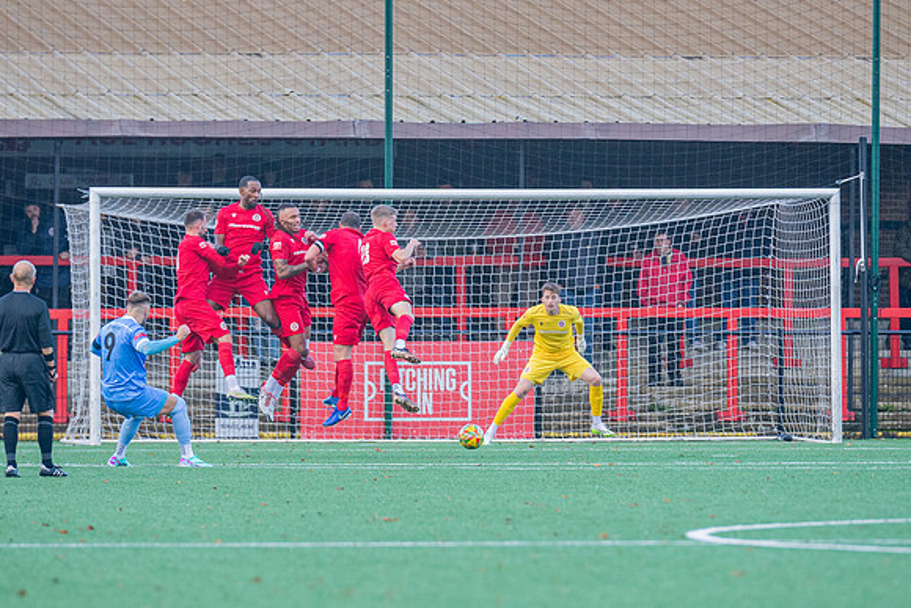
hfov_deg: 5.0
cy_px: 304
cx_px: 456
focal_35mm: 412
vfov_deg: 3.3
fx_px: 10434
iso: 2000
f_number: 4
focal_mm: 270
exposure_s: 1/1000
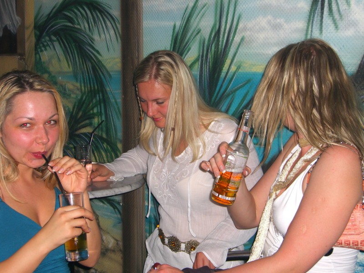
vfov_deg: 25.7
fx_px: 599
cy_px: 136
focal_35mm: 57
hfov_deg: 33.8
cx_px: 182
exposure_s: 1/60
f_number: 3.6
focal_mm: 11.8
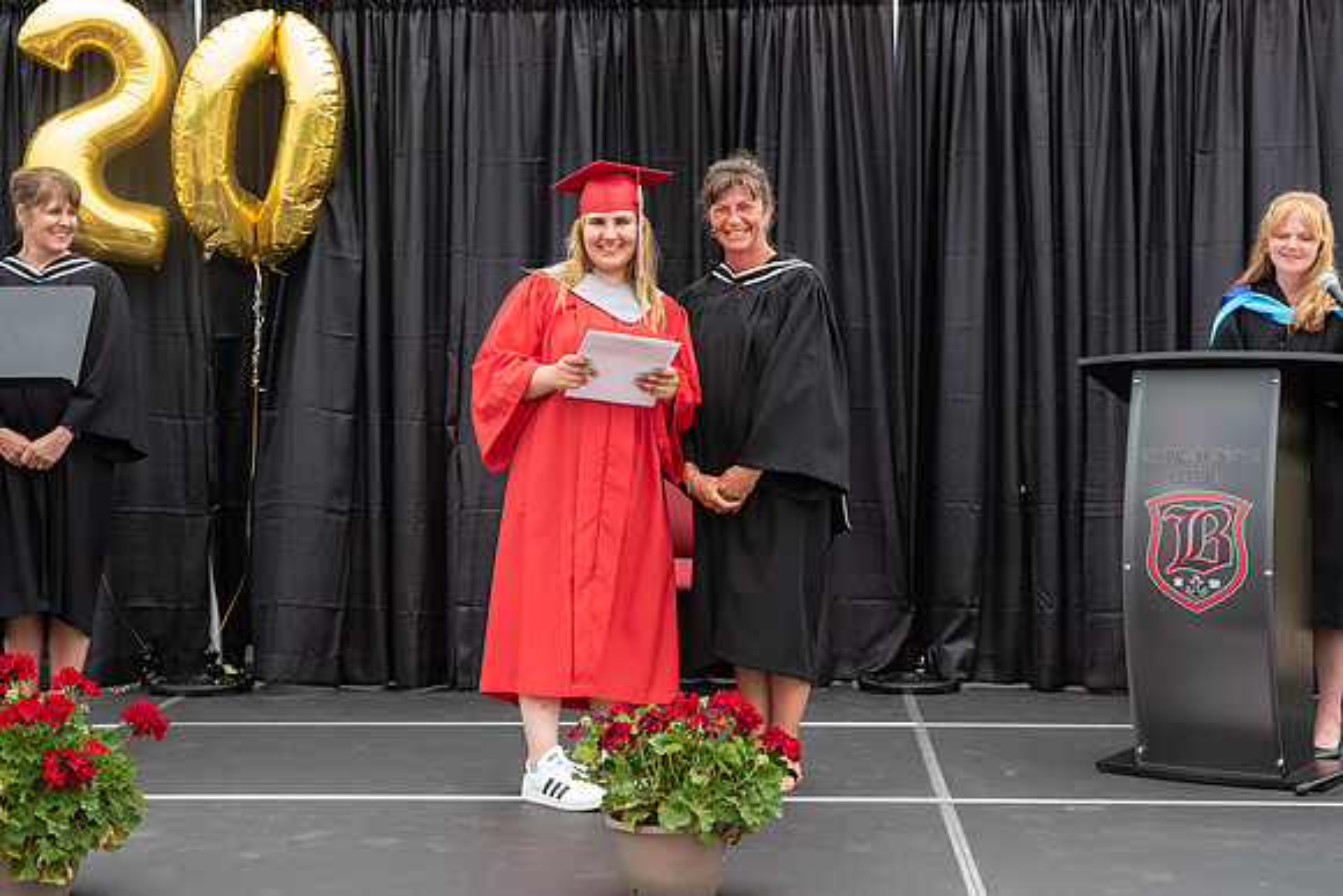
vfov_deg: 24.3
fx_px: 2081
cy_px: 381
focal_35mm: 56
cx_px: 694
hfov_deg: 35.8
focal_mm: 48
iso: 500
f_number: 5.6
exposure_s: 1/500
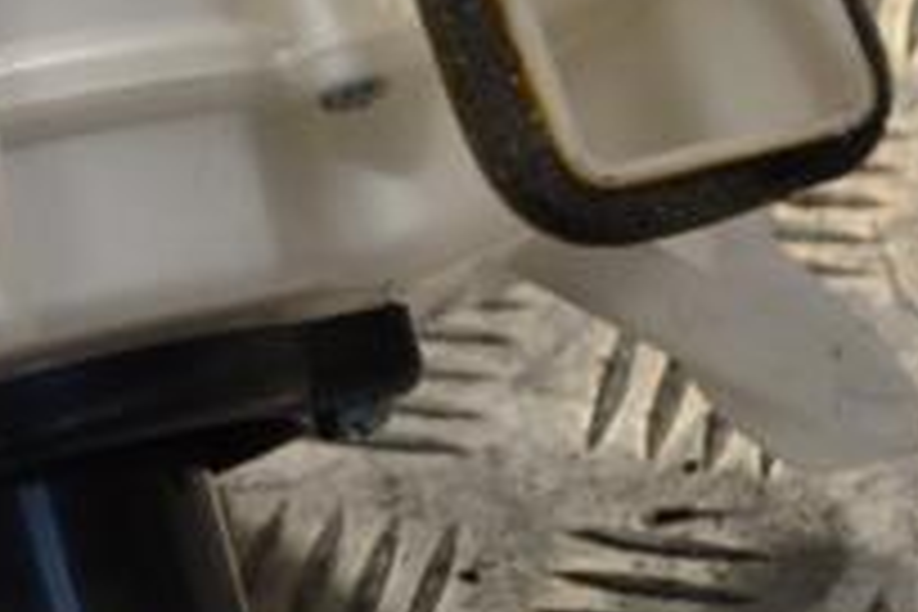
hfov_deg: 10.0
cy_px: 207
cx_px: -76
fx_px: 5176
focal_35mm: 203
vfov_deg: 6.8
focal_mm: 46
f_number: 5.6
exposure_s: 1/125
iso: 400
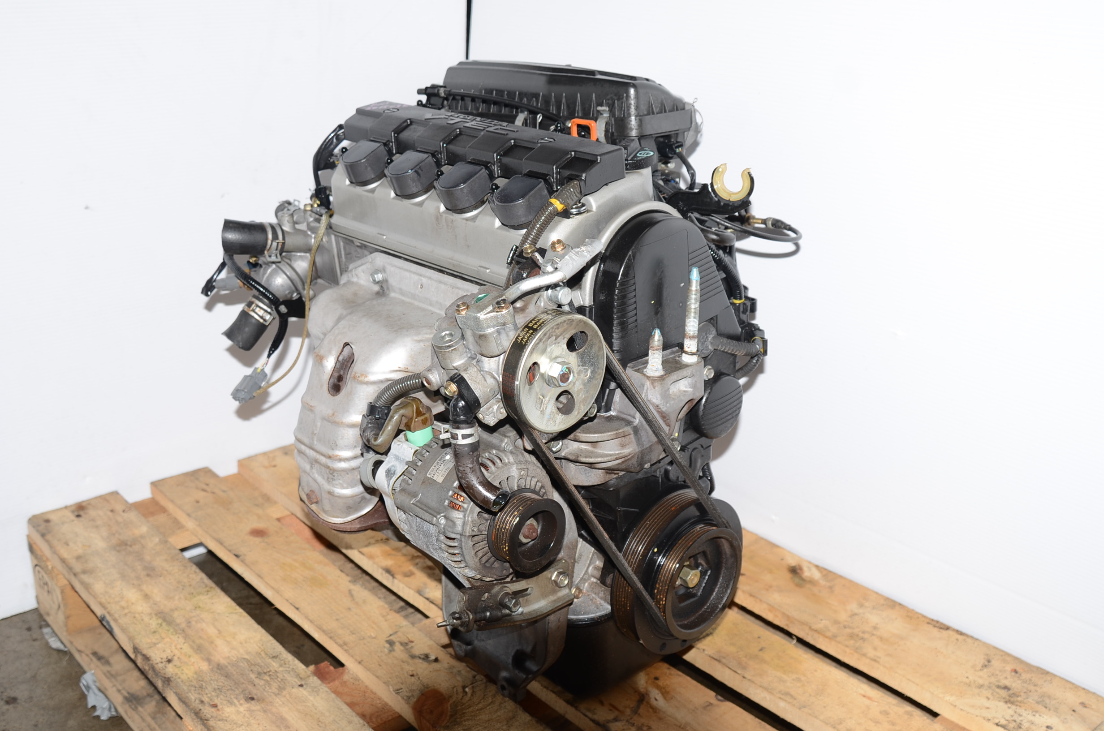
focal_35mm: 36
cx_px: 552
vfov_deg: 36.7
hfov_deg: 53.2
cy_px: 366
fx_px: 1102
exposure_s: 1/125
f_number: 5
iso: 100
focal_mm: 24
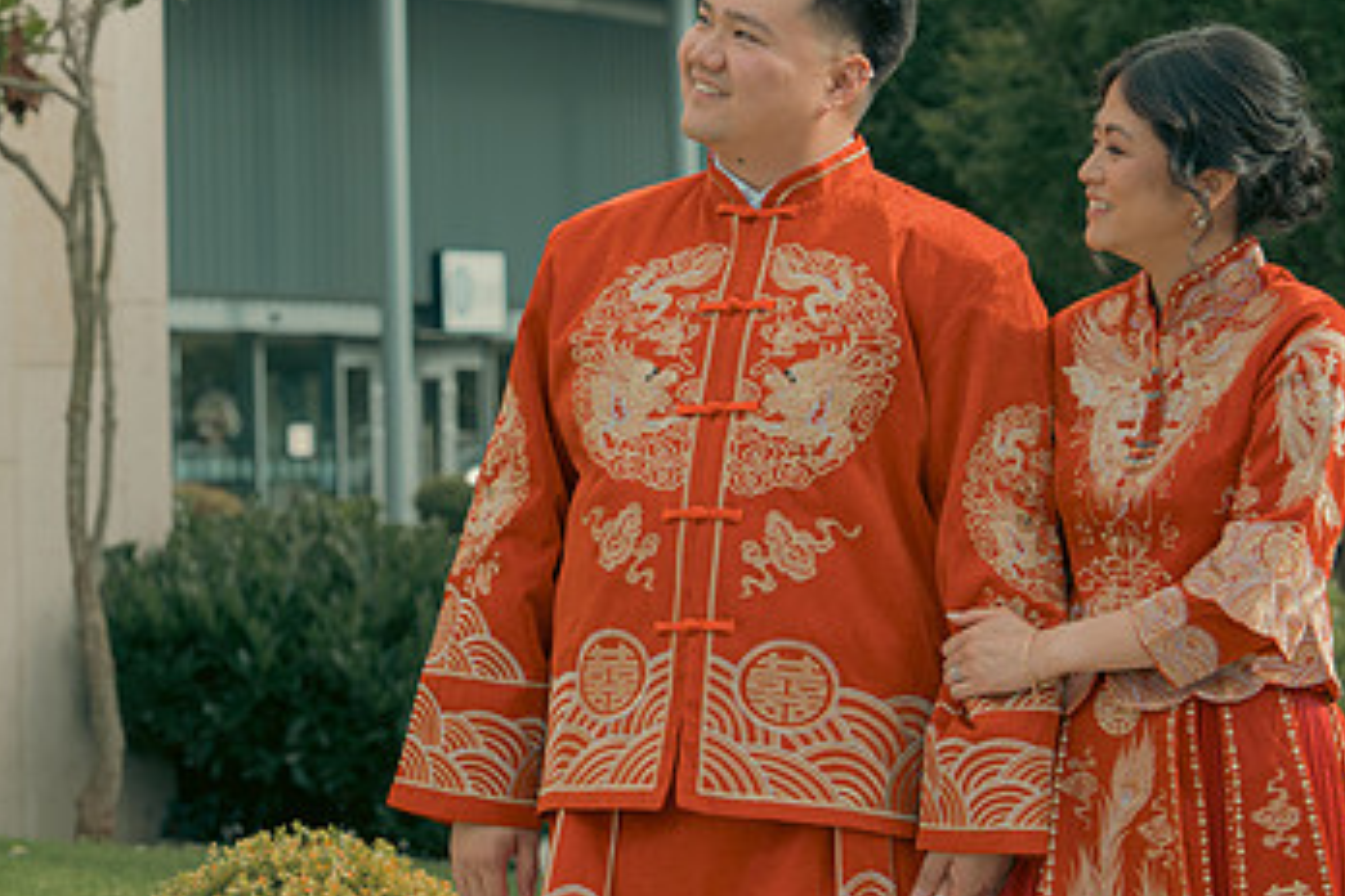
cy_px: 346
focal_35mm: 155
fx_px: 5791
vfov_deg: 8.9
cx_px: 819
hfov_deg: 13.2
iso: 125
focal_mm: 62
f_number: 3.5
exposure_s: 1/400
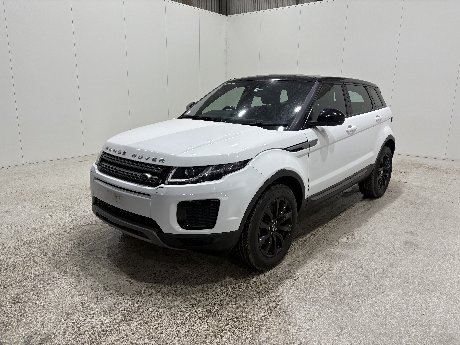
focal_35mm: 26
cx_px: 230
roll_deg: +0.0
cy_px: 172
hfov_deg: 67.3
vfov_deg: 53.1
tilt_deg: -12.0
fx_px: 346
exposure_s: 1/100
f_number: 1.6
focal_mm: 5.96
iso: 80
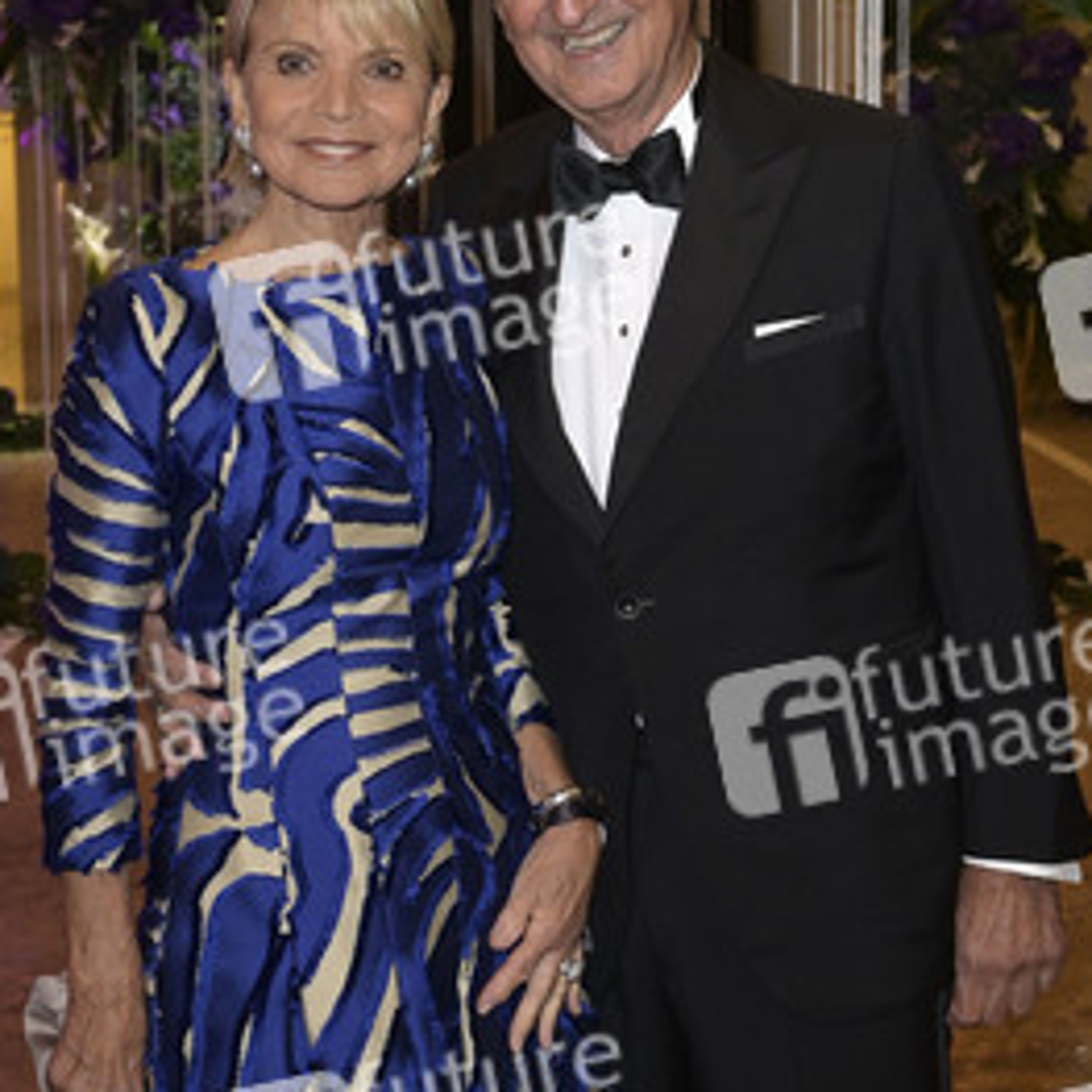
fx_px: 2213
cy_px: 511
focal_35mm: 62
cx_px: 544
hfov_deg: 27.7
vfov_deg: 27.7
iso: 2500
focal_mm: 48
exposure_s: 1/80
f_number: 5.6
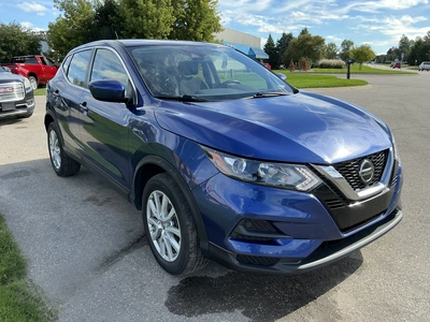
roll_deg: +0.5
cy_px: 161
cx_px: 215
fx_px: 348
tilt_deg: -12.7
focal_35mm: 28
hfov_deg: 63.4
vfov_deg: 49.7
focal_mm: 3
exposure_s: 1/593
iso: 25
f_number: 1.8
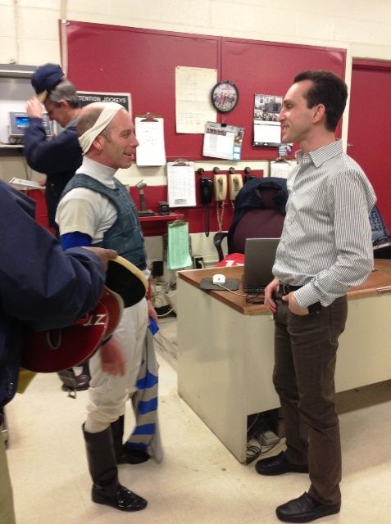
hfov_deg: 42.8
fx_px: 499
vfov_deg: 55.5
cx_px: 196
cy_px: 262
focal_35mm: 33
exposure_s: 1/20
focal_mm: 4.13
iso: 125
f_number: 2.4
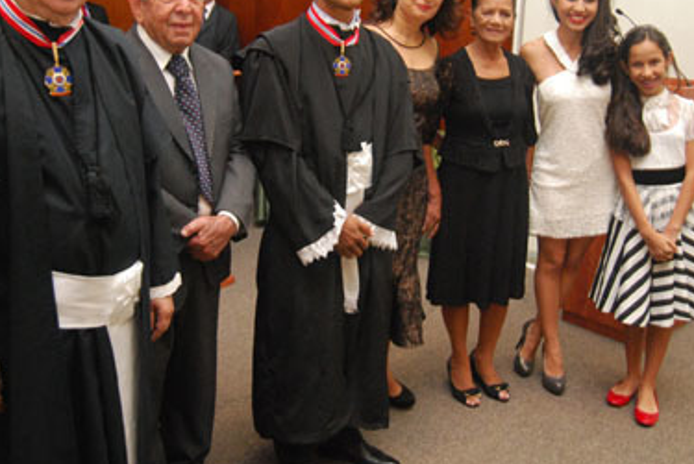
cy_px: 164
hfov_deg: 53.1
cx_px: 337
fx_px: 695
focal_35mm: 36
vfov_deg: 36.7
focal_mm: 18
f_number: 3.5
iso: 1600
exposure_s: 1/30
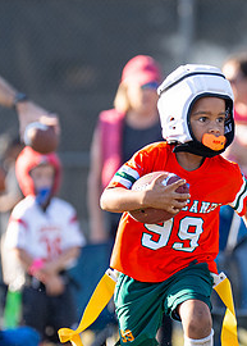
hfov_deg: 1.8
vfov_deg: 2.5
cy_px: 225
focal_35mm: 815
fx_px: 8000
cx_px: 182
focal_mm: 200
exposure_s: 1/1600
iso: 250
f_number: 2.8
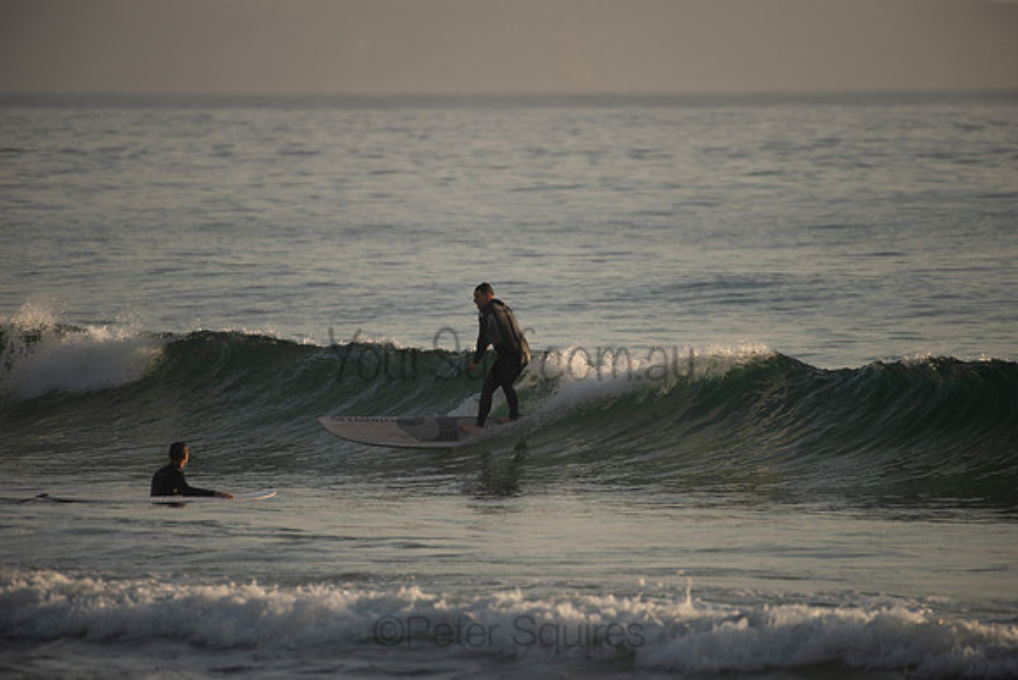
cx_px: 509
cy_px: 340
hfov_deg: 4.1
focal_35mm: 500
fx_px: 14142
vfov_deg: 2.8
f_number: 5.6
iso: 320
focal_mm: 500
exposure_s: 1/500
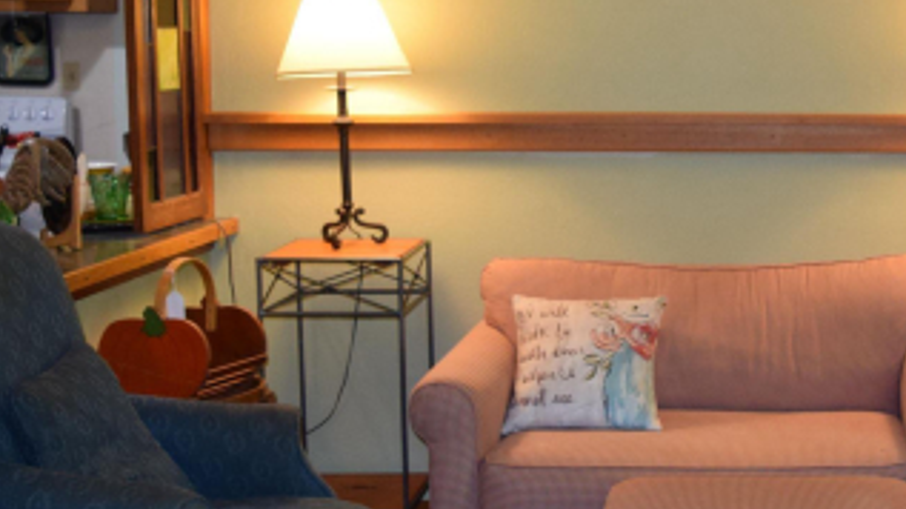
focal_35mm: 67
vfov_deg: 18.0
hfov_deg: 29.5
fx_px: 1609
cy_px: 217
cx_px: 892
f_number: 3.5
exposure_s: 1/60
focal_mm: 18
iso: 1000
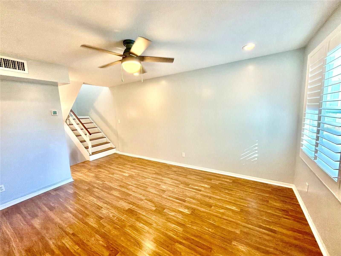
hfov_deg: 102.1
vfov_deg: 85.7
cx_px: 170
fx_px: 138
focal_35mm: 14
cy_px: 128
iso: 250
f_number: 2.2
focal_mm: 2.22
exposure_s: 1/60
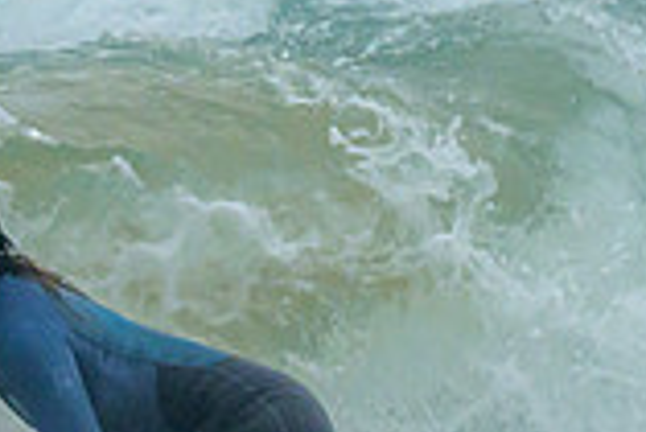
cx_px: -467
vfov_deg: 0.3
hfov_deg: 0.5
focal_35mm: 4062
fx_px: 72956
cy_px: 697
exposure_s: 1/2500
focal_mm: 800
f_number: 6.3
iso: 900
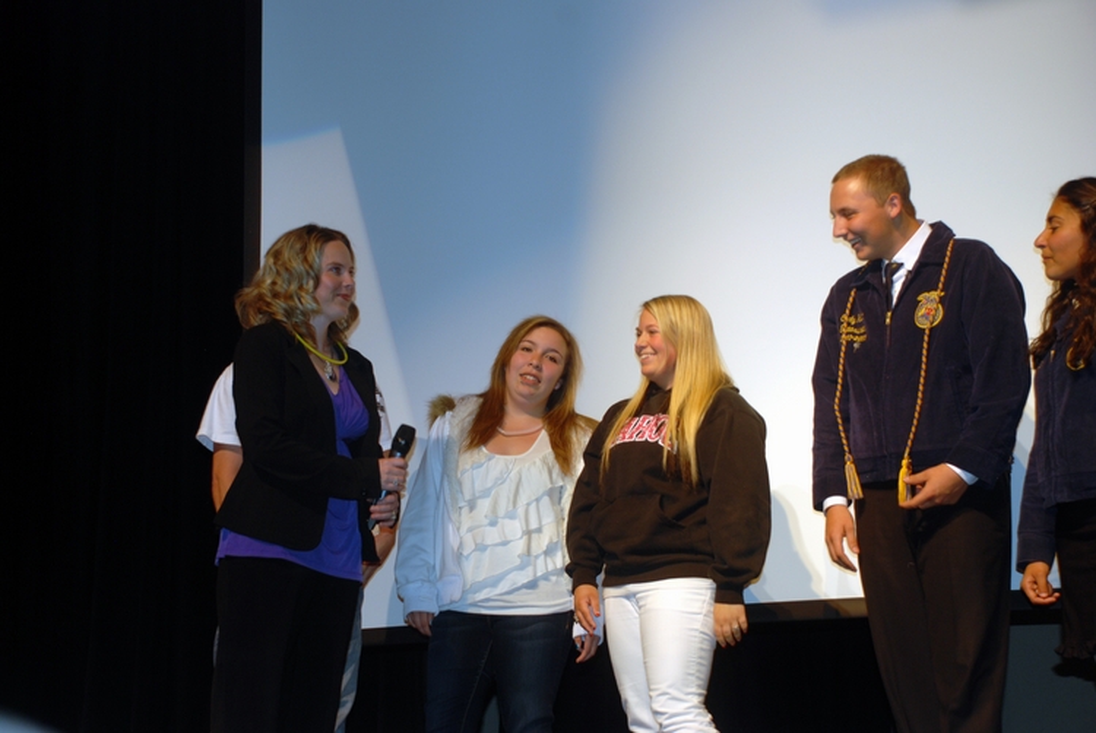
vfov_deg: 19.0
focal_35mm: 72
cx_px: 548
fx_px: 2195
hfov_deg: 28.0
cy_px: 366
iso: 200
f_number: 4.8
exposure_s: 1/60
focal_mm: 48
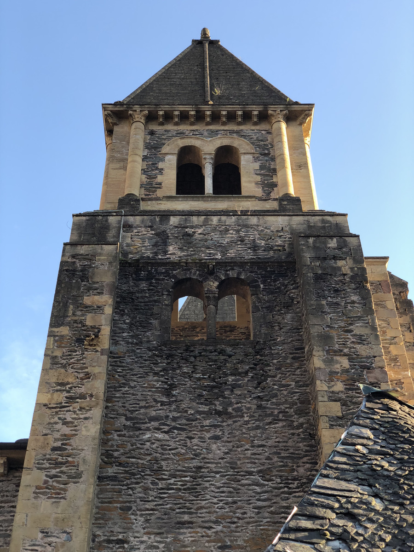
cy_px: 276
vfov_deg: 36.8
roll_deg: +2.0
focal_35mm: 52
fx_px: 829
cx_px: 207
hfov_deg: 28.0
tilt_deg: +44.5
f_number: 2.4
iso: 32
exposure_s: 1/216
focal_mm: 6
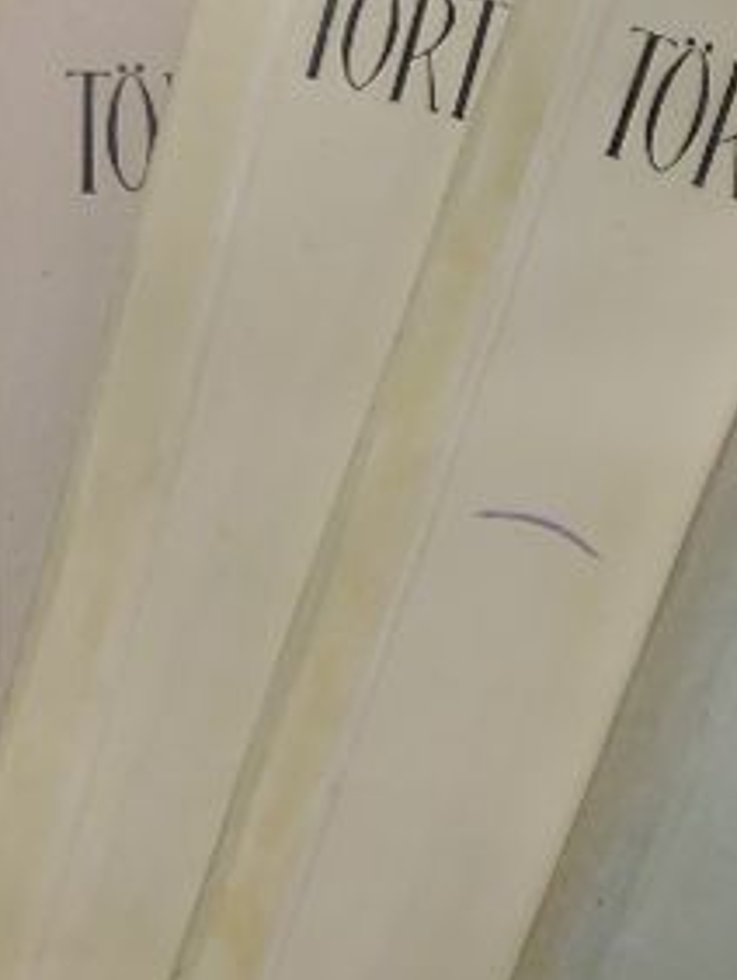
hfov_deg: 14.3
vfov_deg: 19.2
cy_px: 660
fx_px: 2891
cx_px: 765
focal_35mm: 102
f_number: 4
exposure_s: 1/60
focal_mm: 8.1
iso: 720
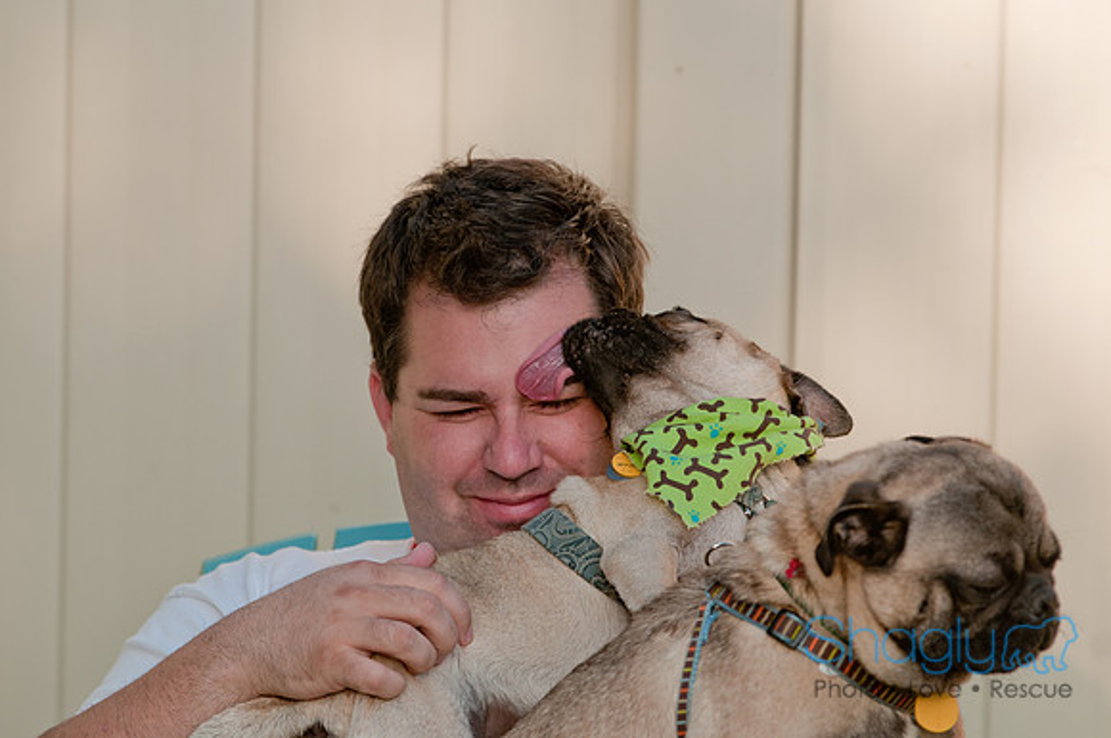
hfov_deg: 7.4
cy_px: 369
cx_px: 556
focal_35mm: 278
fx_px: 8552
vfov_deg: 4.9
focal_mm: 185
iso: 250
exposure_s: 1/640
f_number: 5
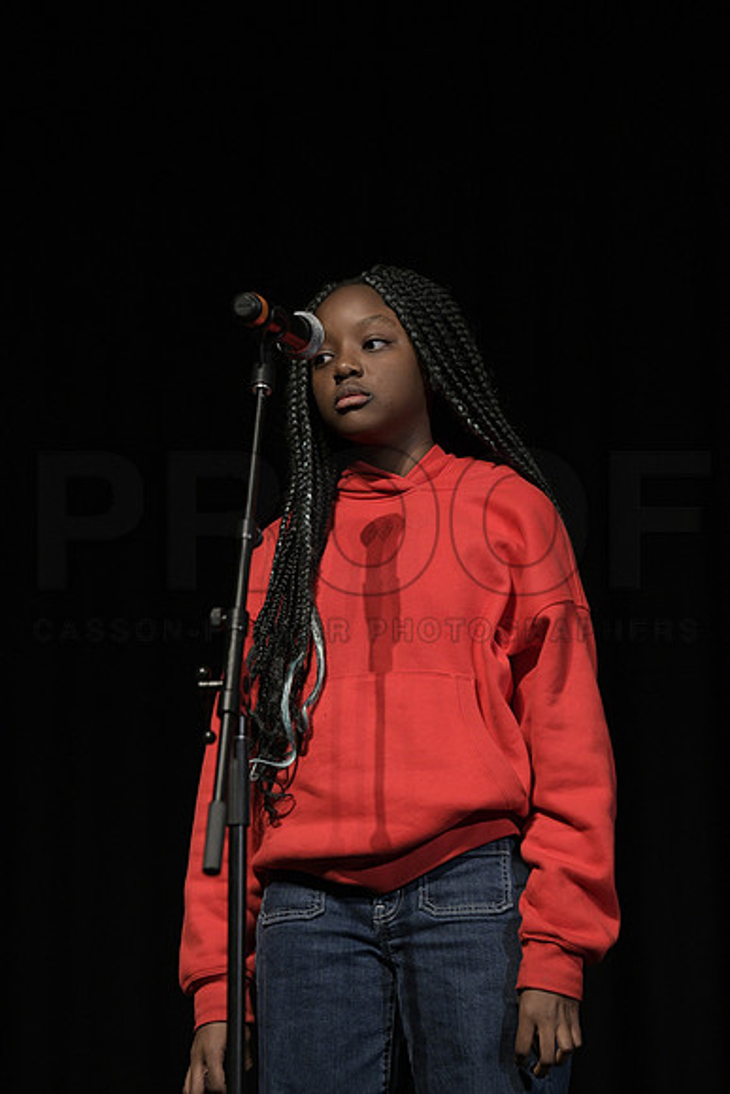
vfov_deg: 11.1
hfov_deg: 7.4
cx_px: 365
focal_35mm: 185
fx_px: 5623
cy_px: 547
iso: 2500
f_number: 4
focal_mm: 185
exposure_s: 1/200
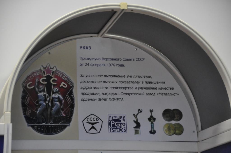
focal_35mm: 135
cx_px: 116
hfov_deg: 15.2
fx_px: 865
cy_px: 76
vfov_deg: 10.1
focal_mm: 90
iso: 3200
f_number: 5.3
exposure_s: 1/100
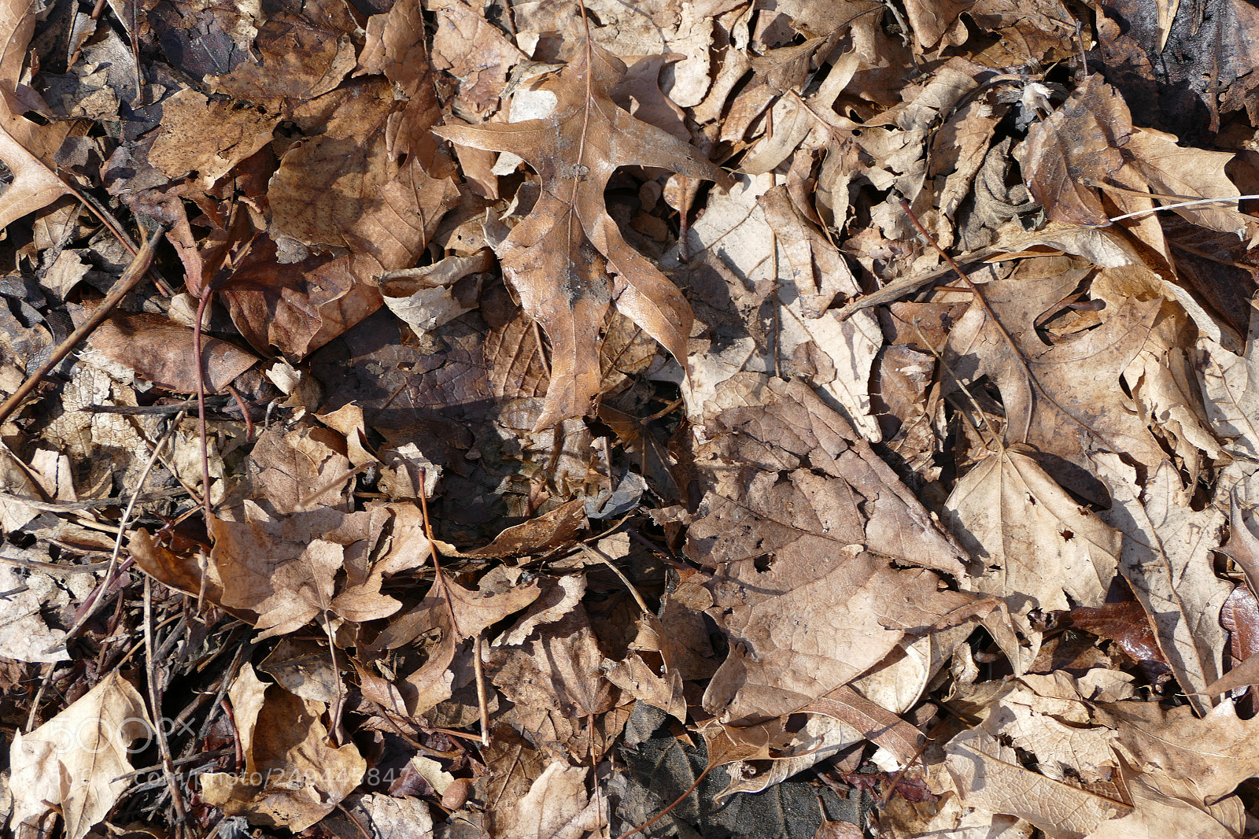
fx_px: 2692
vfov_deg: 17.7
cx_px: 630
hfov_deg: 26.3
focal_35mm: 77
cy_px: 420
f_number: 3.7
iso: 125
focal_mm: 28.21
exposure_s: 1/400
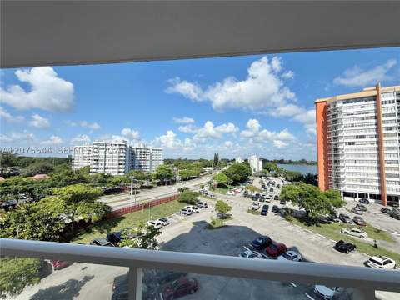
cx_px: 200
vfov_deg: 85.7
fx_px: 162
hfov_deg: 102.1
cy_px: 150
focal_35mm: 14
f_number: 2.2
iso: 50
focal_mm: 2.22
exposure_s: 1/3663
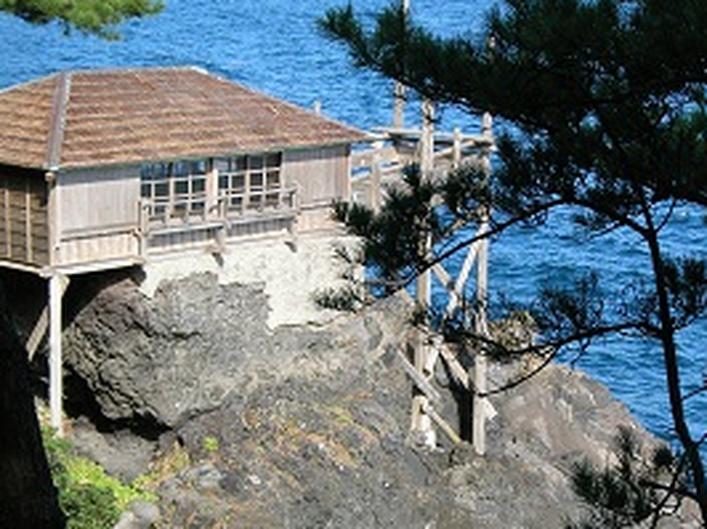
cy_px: 403
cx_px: 417
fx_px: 2245
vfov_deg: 13.4
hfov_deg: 17.9
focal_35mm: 110
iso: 50
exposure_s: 1/148
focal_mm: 11.7
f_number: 4.6
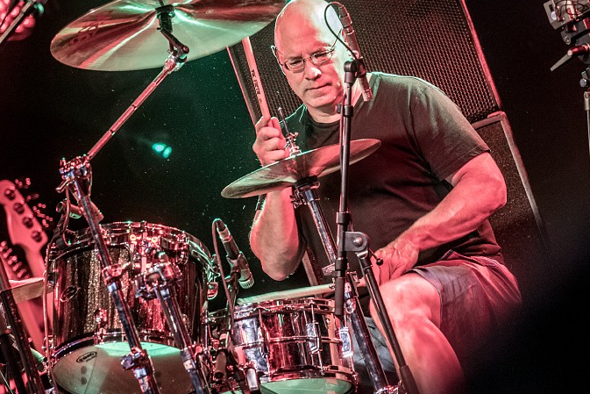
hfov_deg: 6.4
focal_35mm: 321
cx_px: 282
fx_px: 5262
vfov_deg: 4.3
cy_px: 186
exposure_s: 1/100
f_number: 5.6
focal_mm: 200
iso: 1600
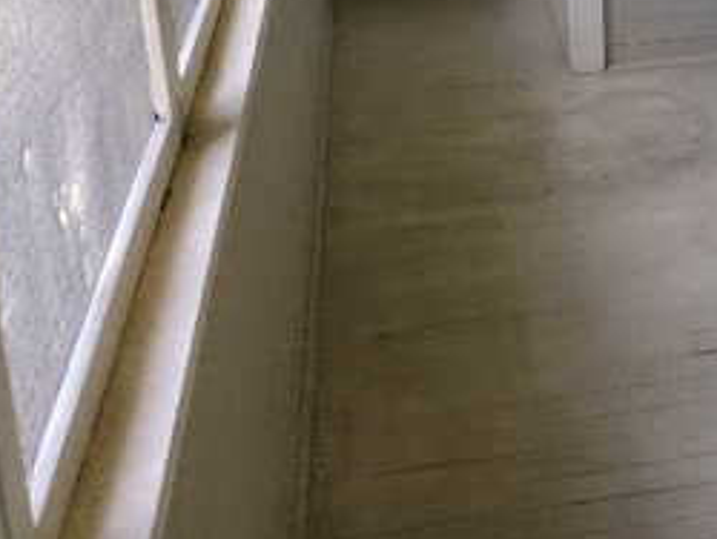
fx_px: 1431
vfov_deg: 20.4
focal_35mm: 69
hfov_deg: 26.8
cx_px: 700
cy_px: -46
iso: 148
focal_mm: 4.71
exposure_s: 1/60
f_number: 1.7
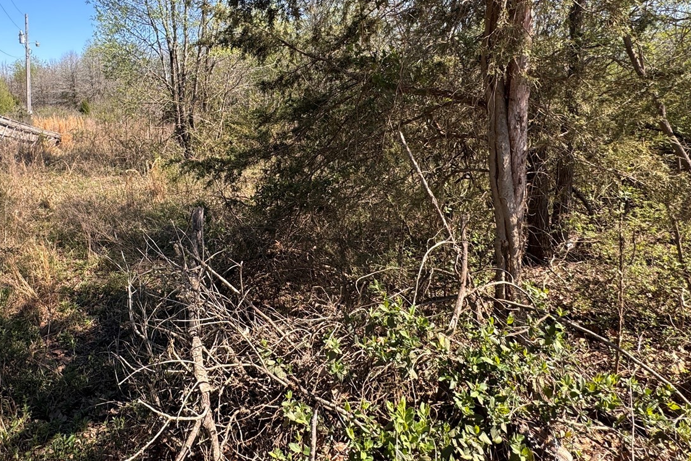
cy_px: 129
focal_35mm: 25
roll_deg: +1.2
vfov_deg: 49.7
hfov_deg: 70.1
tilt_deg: -5.7
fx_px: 480
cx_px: 249
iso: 40
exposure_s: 1/713
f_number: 2.2
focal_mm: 2.22
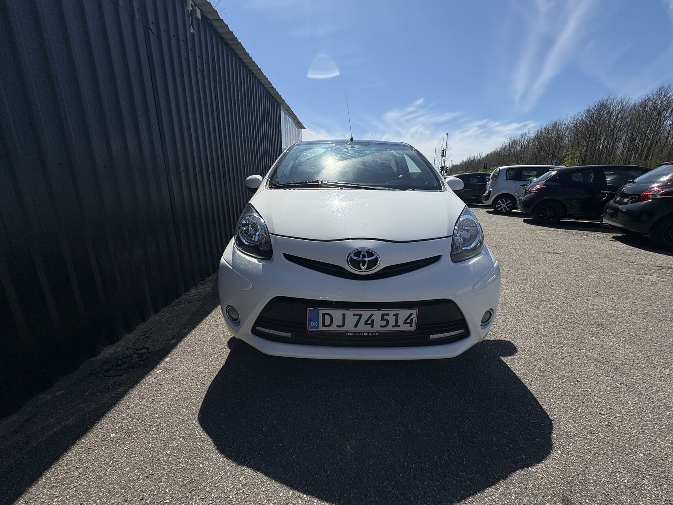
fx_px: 272
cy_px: 252
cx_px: 336
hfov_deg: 102.1
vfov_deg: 85.7
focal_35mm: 14
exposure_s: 1/5650
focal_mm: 2.22
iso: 64
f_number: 2.2
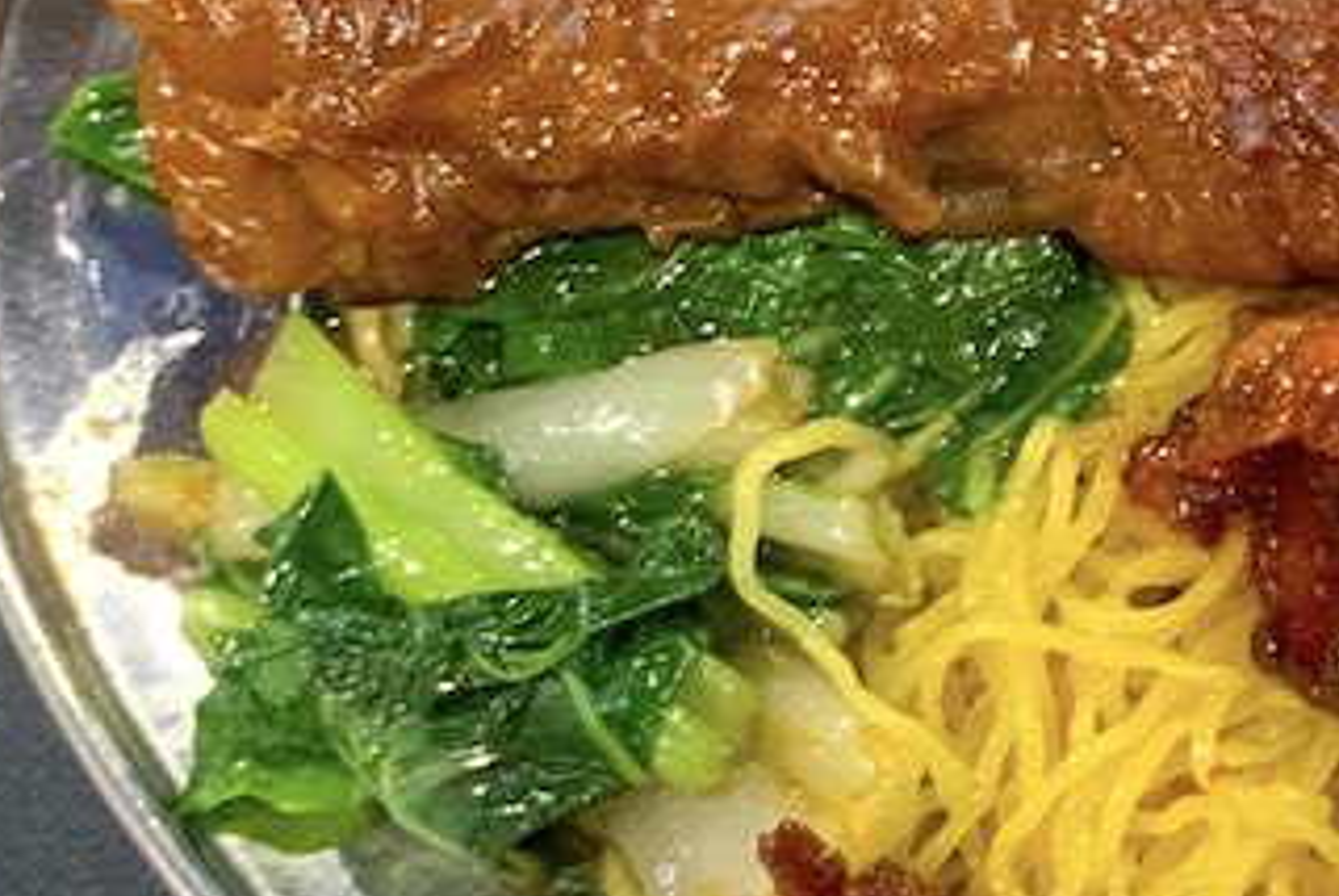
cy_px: 427
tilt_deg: -66.3
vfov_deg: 16.9
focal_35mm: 81
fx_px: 3015
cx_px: 1946
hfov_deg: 21.5
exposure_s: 1/50
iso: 125
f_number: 1.8
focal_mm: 4.25
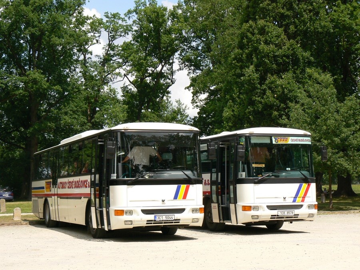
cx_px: 180
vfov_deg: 22.3
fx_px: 686
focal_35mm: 66
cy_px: 135
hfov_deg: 29.4
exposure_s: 1/1000
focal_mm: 11
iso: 100
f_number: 4
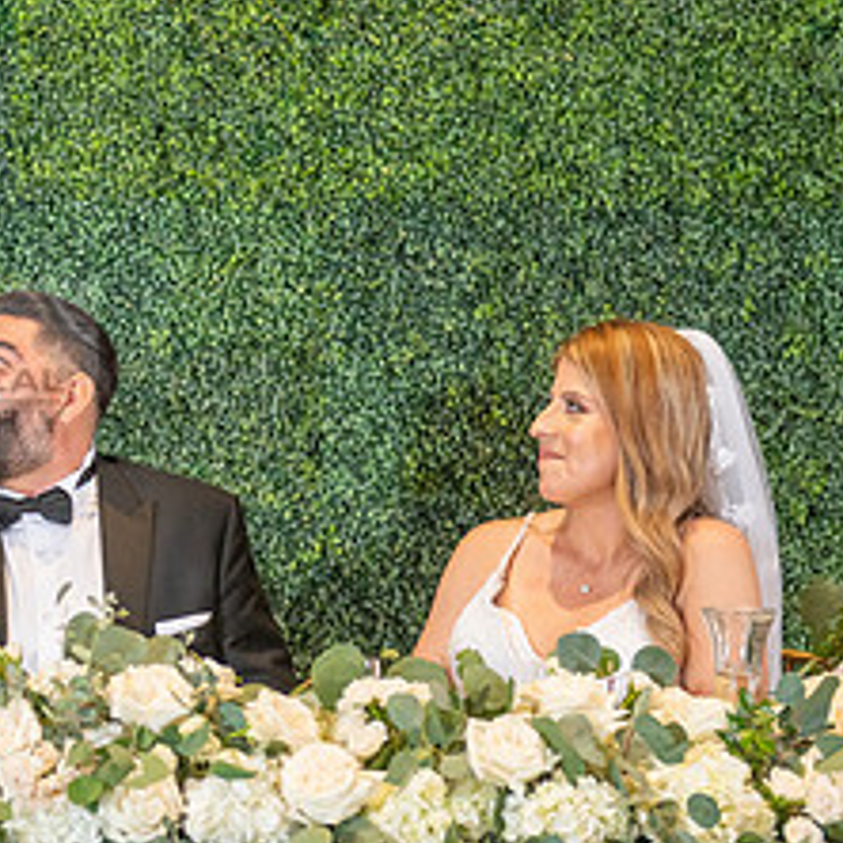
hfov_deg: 12.3
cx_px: -224
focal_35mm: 138
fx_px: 3802
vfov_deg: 12.6
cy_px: 370
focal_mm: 62
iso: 800
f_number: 3.5
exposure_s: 1/160
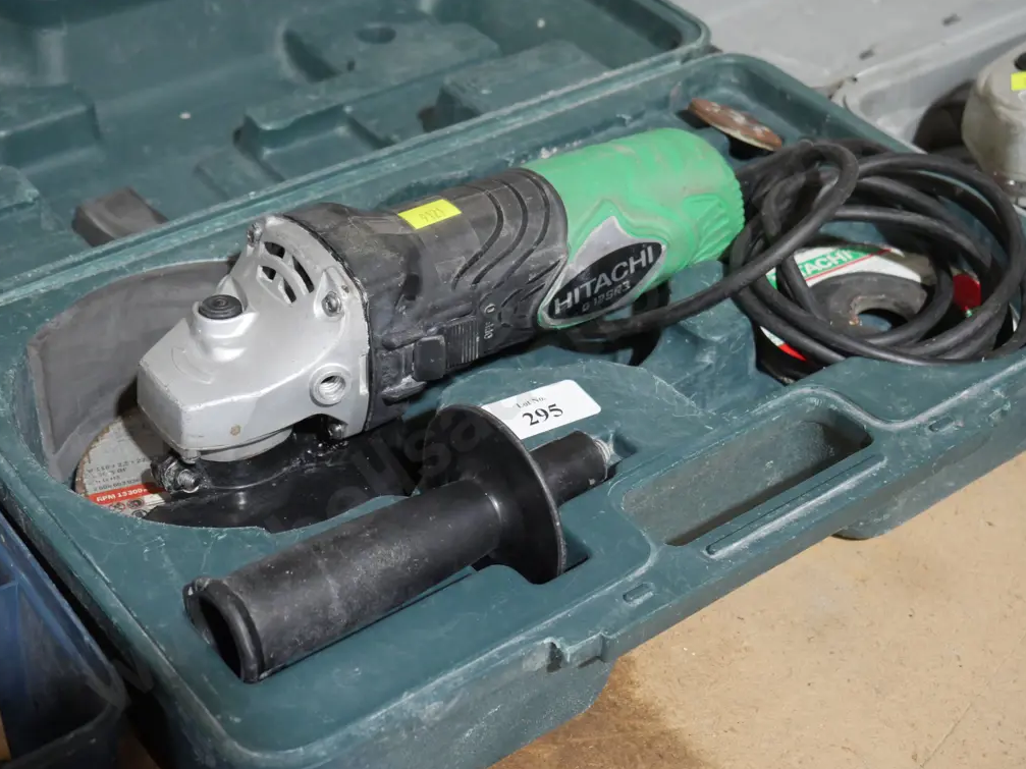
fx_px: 1689
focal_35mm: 57
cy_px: 388
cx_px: 512
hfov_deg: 33.8
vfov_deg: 25.7
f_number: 5.3
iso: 1600
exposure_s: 1/60
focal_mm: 28
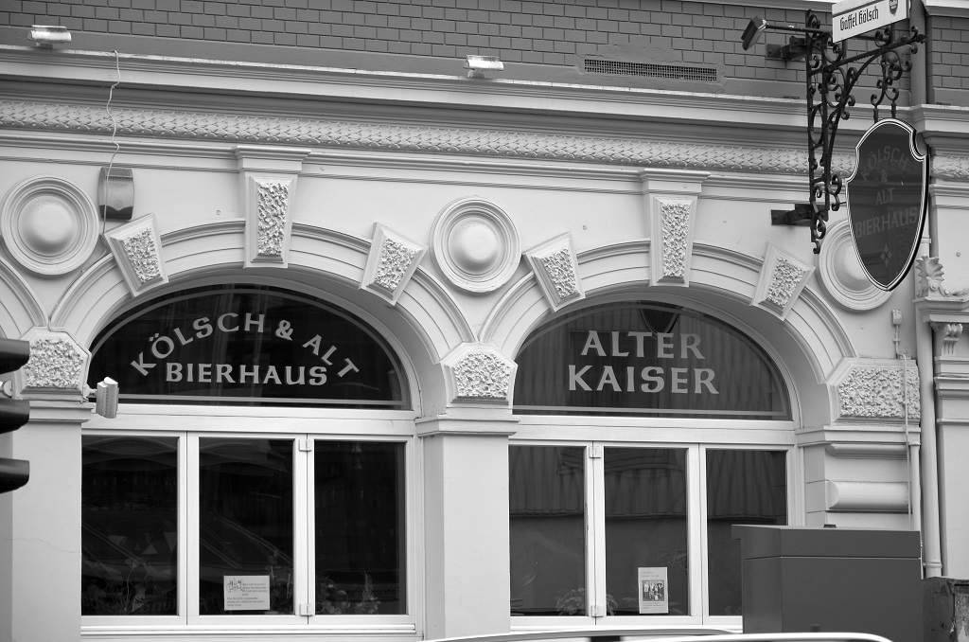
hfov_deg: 16.1
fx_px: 3424
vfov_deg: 10.7
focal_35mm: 128
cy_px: 321
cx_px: 484
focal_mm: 85
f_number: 5.6
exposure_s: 1/125
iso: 125
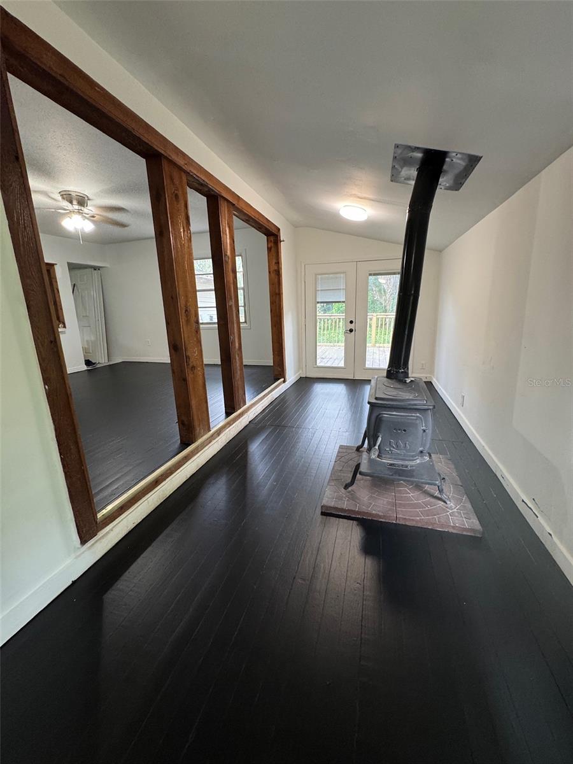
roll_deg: +2.2
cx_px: 286
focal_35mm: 14
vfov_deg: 102.1
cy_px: 382
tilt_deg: -13.2
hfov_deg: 85.7
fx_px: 309
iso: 250
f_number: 2.2
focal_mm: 2.22
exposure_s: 1/60
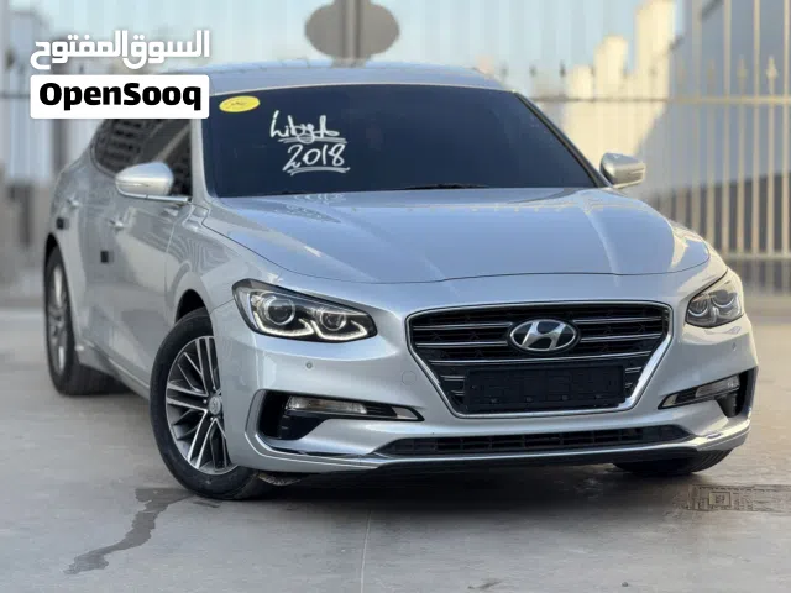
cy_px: 296
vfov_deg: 12.3
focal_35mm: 120
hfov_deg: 16.4
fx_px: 2742
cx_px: 396
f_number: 2.8
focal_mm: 15.66
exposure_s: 1/288
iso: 64
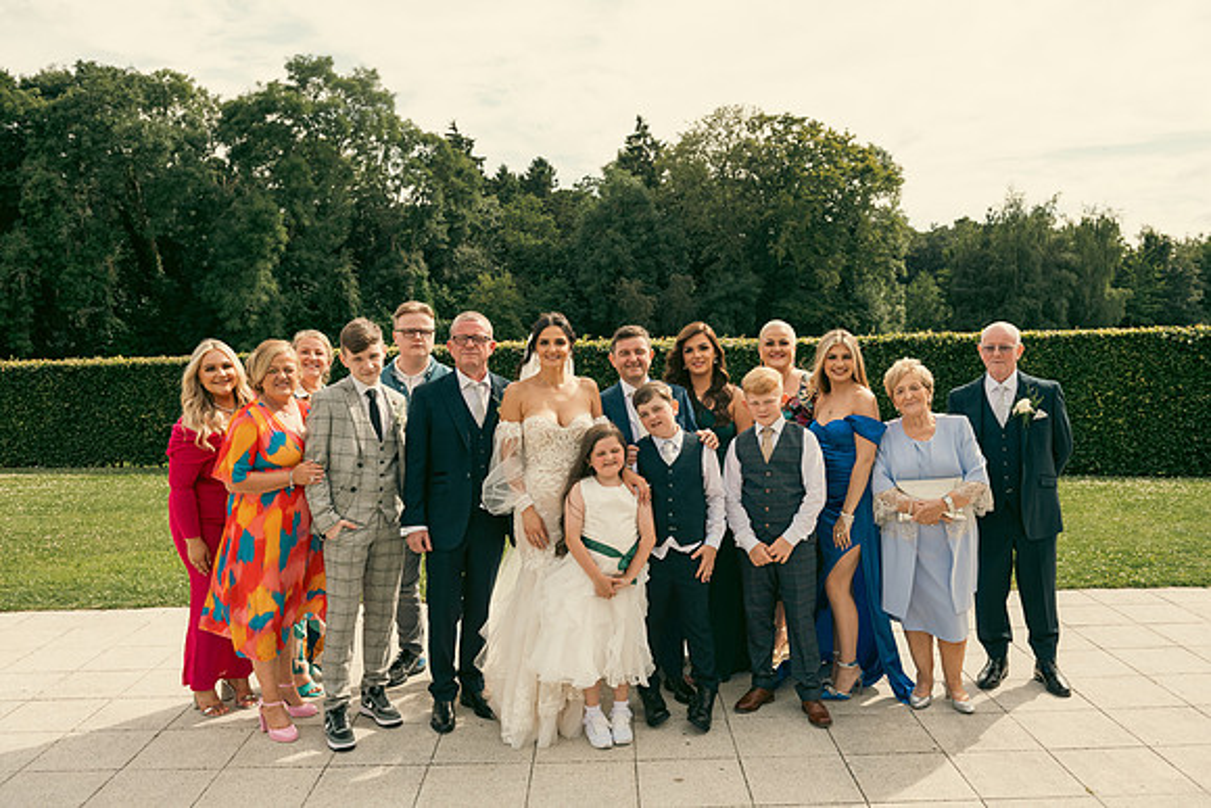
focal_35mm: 31
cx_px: 606
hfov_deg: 60.3
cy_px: 404
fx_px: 1043
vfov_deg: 42.3
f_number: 5.6
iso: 200
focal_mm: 31
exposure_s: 1/500
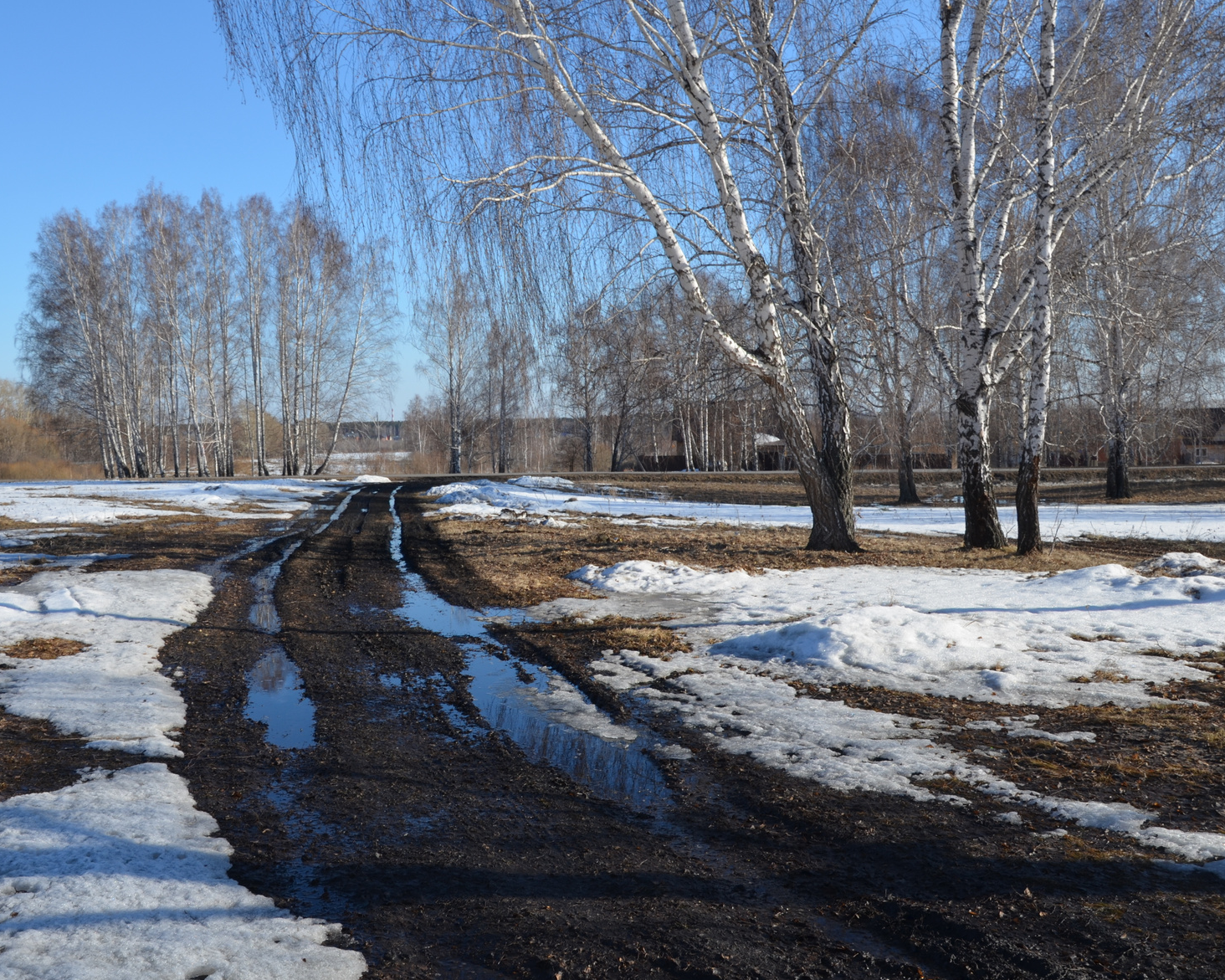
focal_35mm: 38
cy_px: 484
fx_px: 1378
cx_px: 515
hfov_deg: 47.8
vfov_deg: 39.2
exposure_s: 1/250
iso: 100
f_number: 8
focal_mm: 22
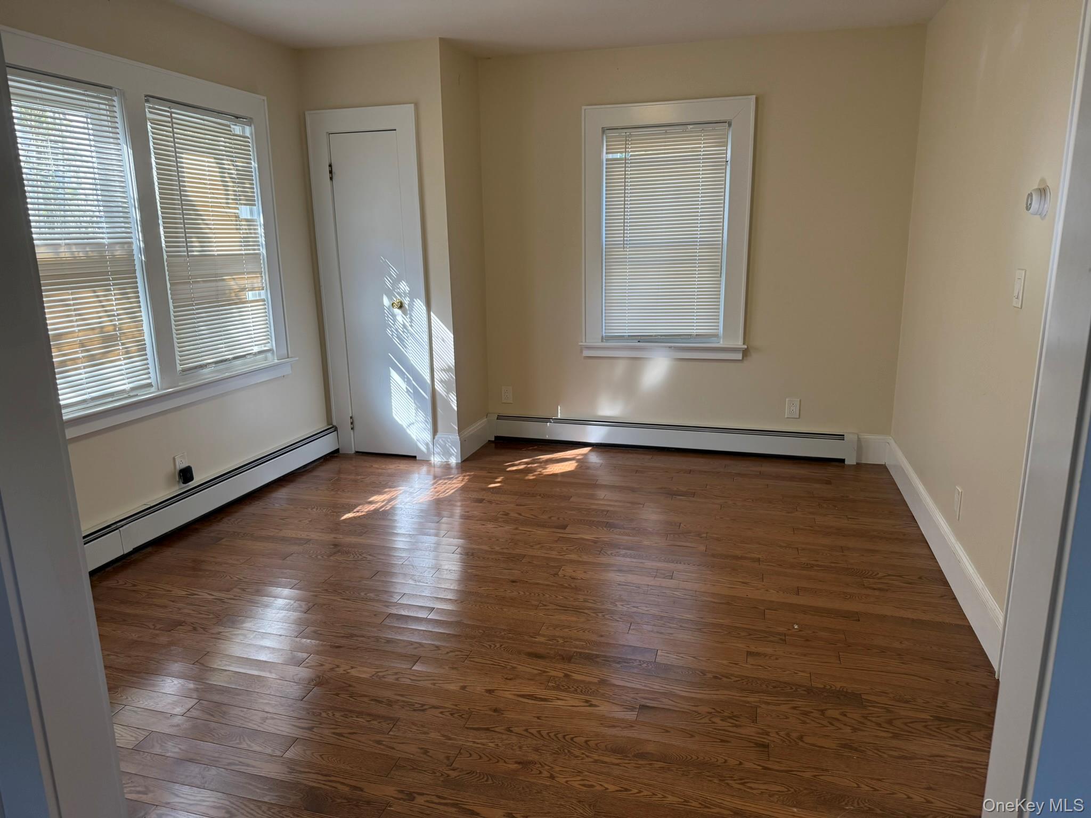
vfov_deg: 56.8
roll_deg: +0.6
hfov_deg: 71.6
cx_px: 546
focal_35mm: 24
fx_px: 756
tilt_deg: -13.2
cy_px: 409
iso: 160
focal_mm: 6.76
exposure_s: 1/157
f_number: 1.78
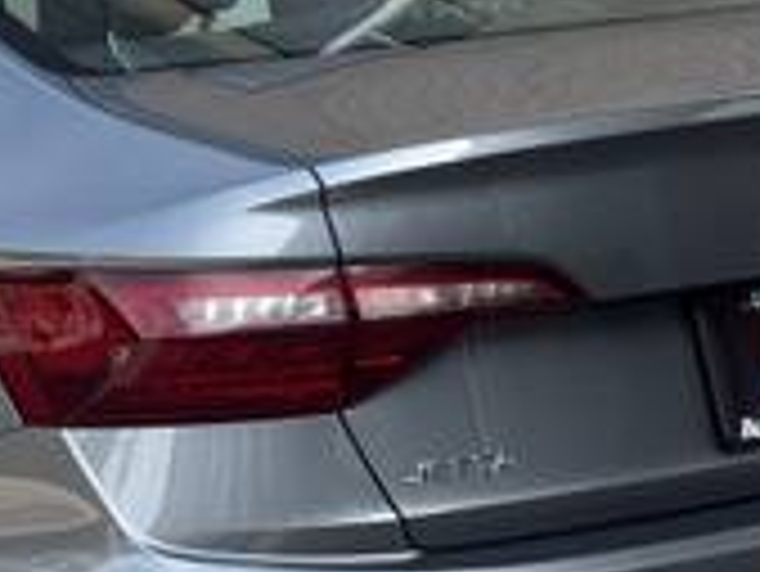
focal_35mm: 182
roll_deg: -0.2
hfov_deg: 10.7
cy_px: 284
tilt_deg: -6.6
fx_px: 3999
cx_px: -112
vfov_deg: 8.2
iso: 64
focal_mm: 6.76
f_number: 1.78
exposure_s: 1/966
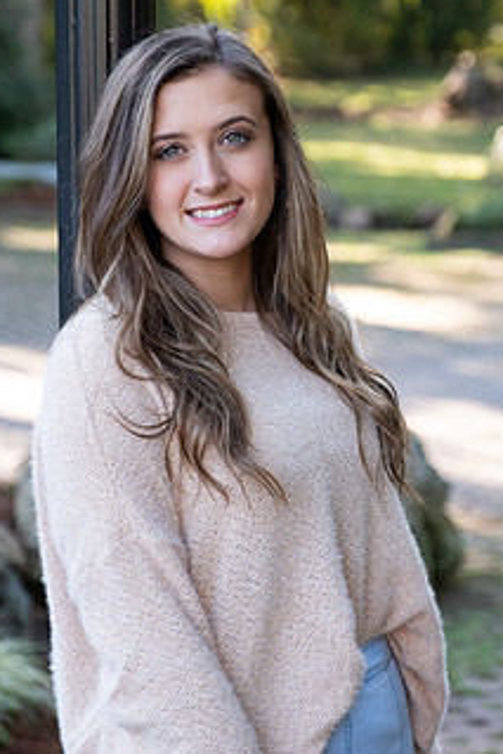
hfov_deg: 11.7
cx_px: 288
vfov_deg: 17.5
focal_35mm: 117
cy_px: 371
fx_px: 2449
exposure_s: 1/250
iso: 400
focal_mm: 55
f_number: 2.8
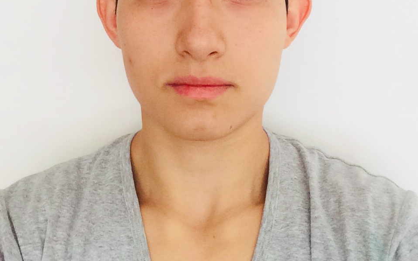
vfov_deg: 28.3
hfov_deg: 45.3
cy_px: 37
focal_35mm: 44
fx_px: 501
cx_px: 209
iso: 125
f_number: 2.4
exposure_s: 1/30
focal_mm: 2.15
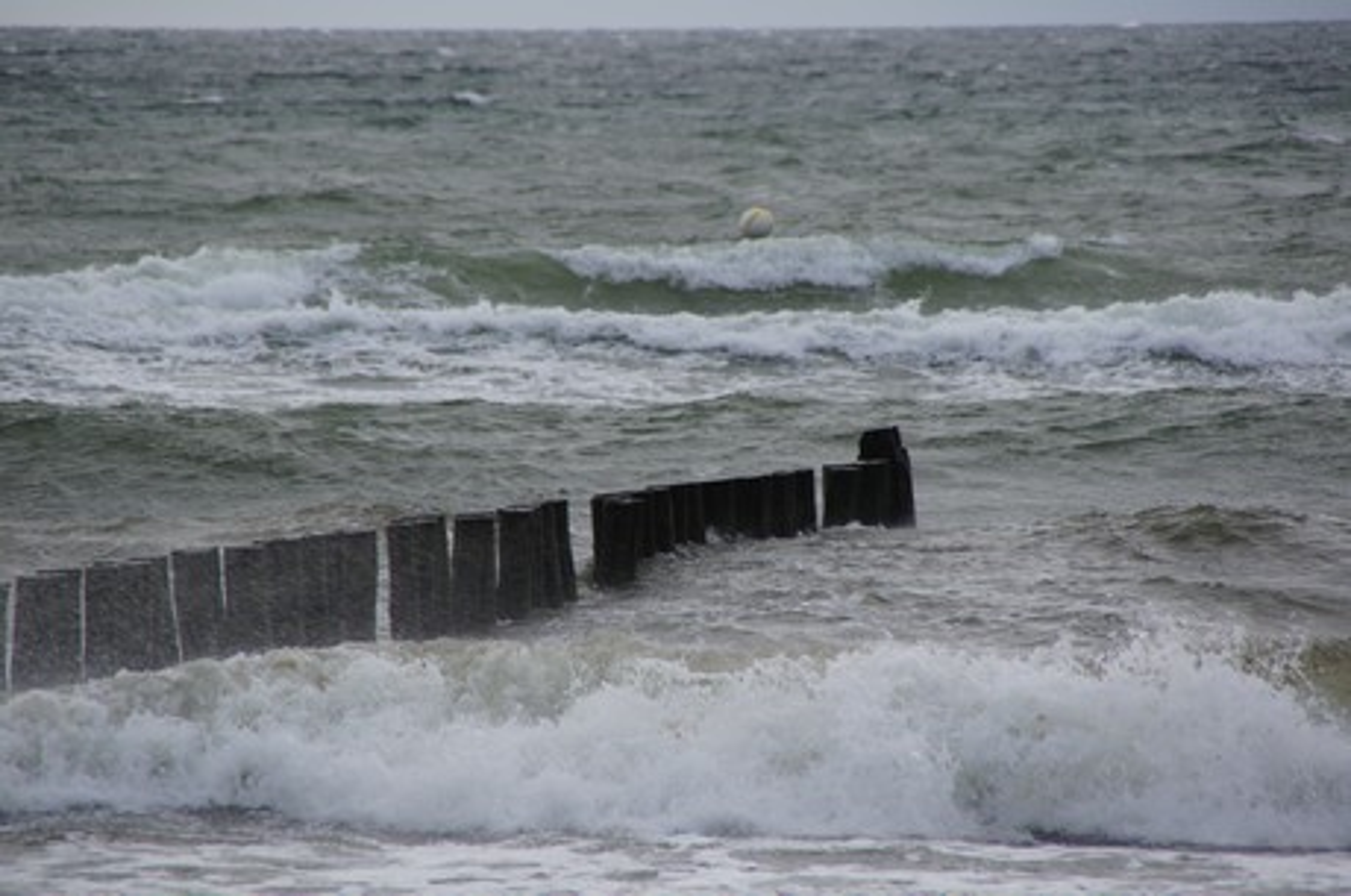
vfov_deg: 4.6
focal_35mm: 300
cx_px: 676
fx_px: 11239
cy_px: 448
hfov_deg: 6.9
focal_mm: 200
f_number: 6.3
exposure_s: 1/320
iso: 200
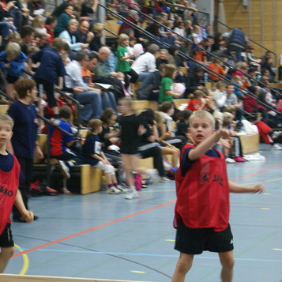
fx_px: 1244
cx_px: 130
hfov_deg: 12.9
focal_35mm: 135
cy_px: 141
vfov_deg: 12.9
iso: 800
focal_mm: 70
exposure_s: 1/25
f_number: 5.6
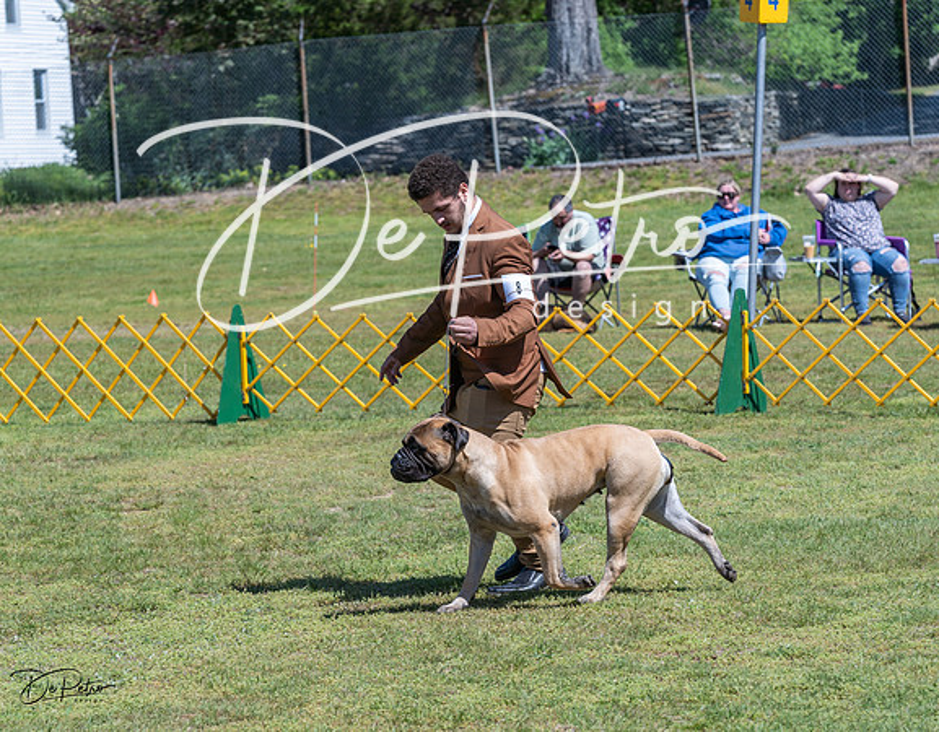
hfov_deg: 13.6
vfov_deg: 10.6
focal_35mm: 144
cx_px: 473
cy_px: 360
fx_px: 3951
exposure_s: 1/640
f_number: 6.3
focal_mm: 119
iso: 125
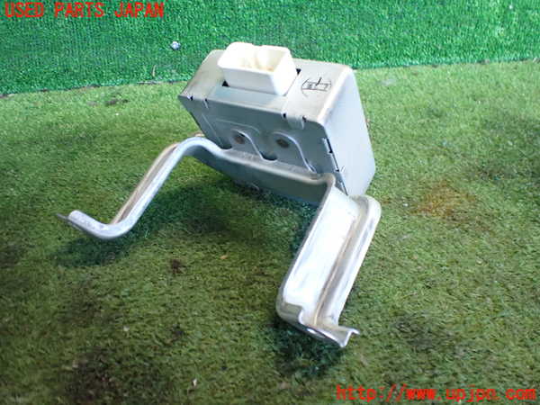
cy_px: 202
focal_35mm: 30
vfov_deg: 46.8
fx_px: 468
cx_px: 270
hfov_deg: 60.0
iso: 800
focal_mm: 5.4
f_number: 2.3
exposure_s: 1/80
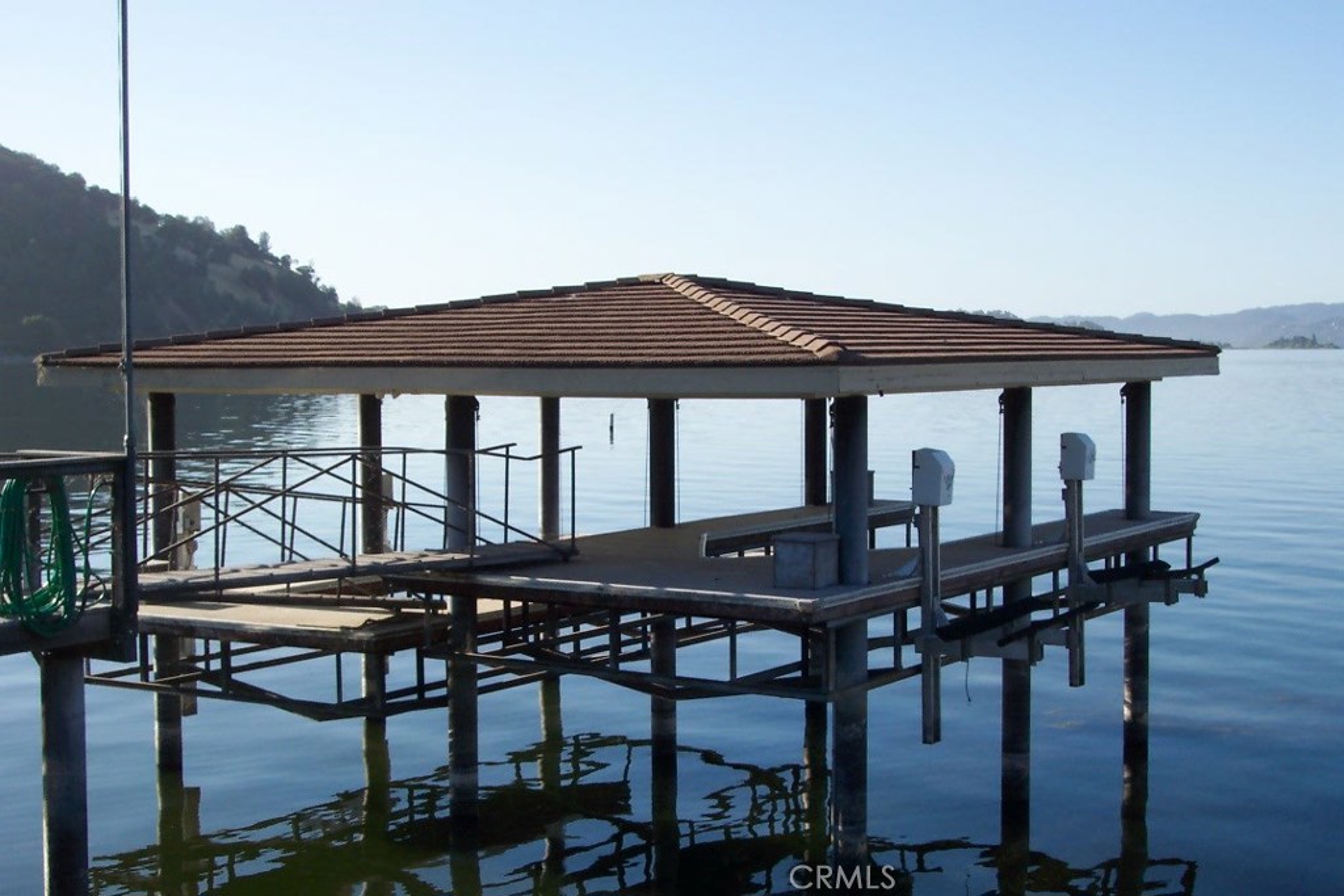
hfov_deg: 38.9
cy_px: 448
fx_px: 1904
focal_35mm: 51
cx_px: 672
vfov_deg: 26.5
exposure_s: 1/350
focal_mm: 10.7
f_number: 5.6
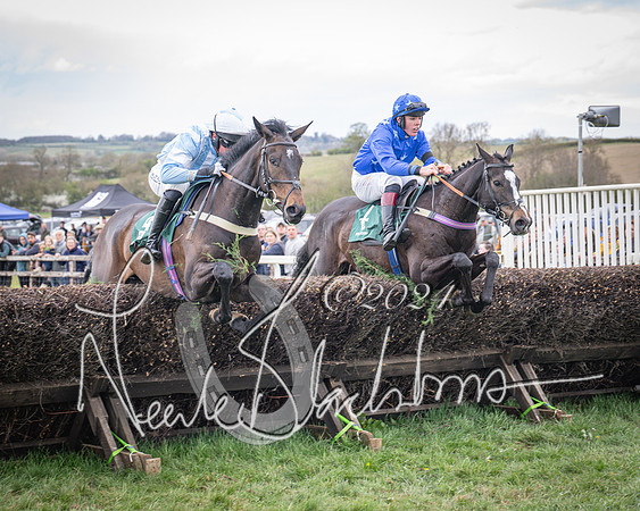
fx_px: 1768
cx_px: 306
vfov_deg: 16.5
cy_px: 268
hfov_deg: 20.5
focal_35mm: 93
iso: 500
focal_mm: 70
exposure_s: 1/800
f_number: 4
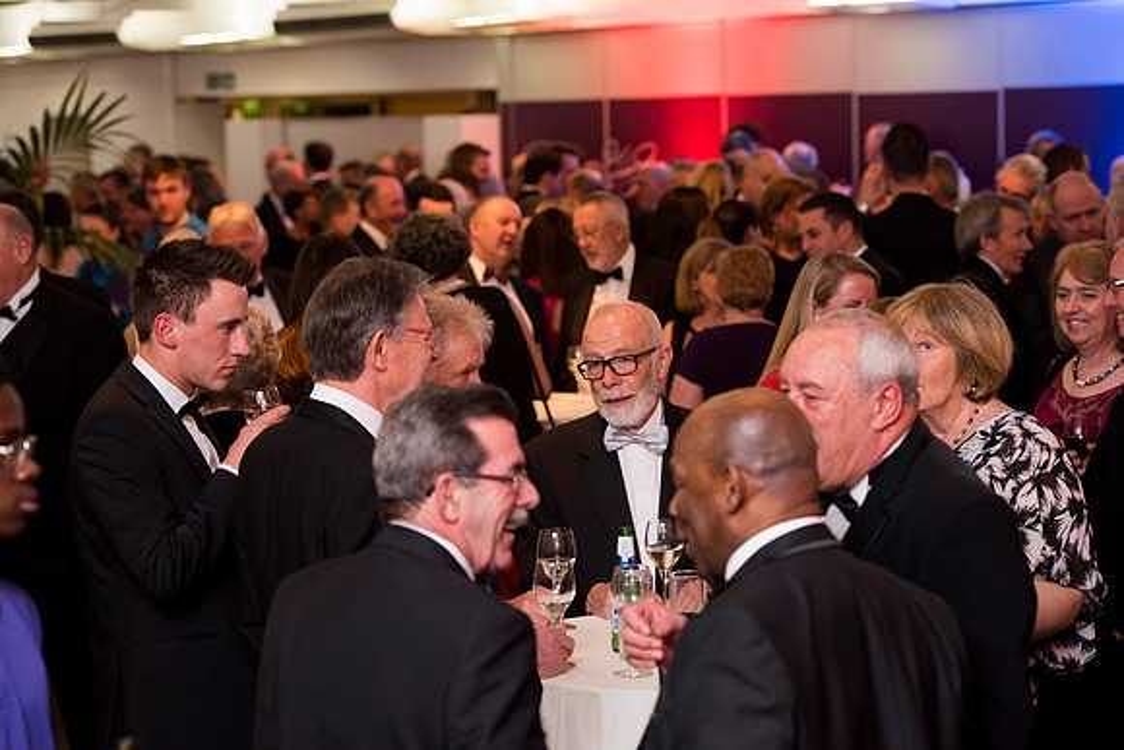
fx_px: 2873
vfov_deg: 14.9
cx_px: 562
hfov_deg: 22.1
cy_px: 375
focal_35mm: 92
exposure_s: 1/60
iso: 2000
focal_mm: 92
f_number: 4
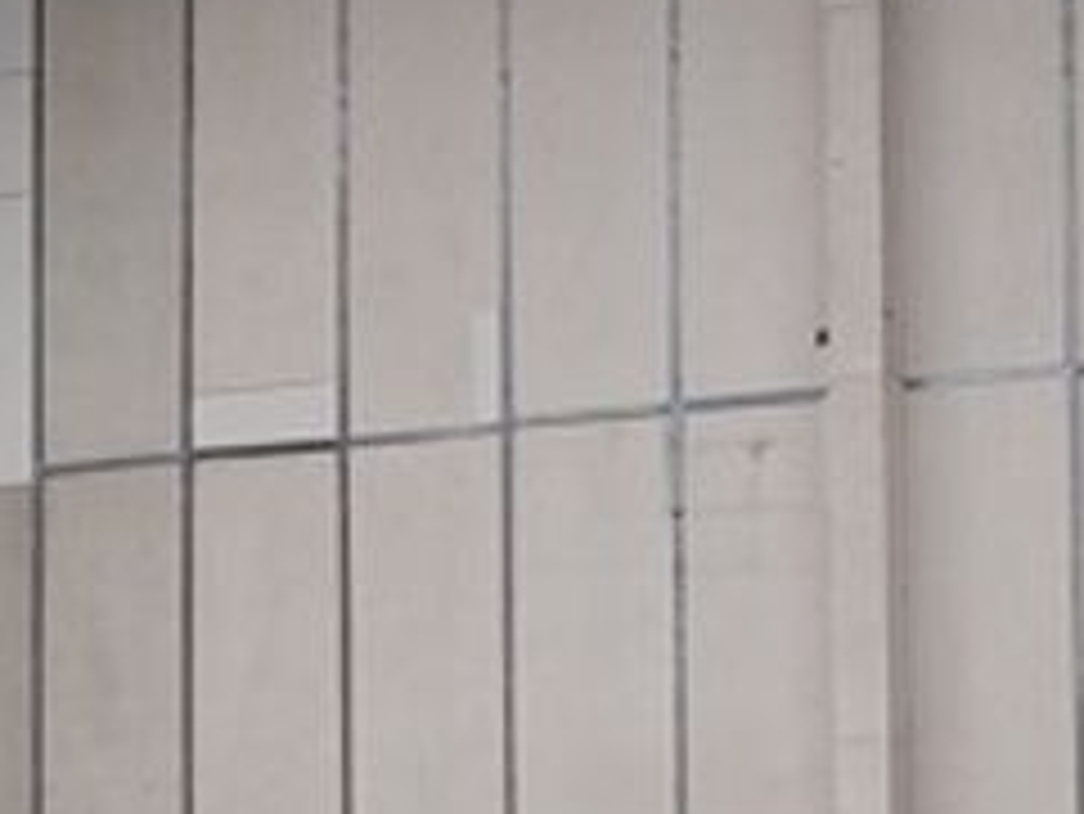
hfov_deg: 15.5
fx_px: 3603
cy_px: 947
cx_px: -648
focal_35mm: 115
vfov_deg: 12.6
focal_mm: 5.23
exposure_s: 1/100
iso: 160
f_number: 1.8
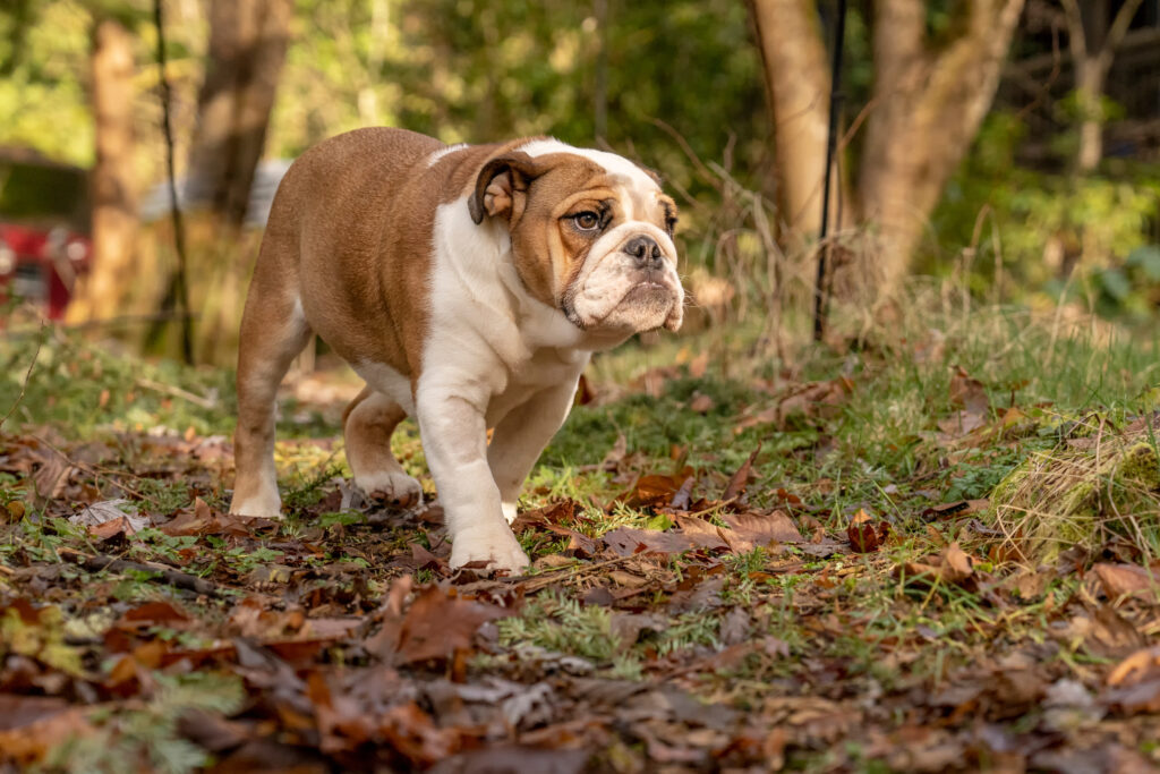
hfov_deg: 19.5
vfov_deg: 13.0
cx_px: 580
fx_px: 3384
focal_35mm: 105
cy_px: 387
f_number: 6.3
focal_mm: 105
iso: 4000
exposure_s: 1/2500
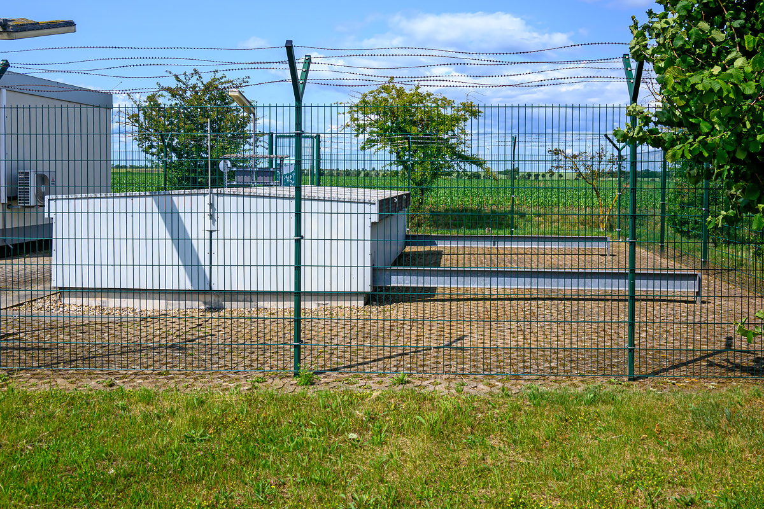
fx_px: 716
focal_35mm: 34
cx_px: 382
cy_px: 254
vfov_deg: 39.1
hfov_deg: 56.1
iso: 200
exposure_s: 1/1250
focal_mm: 22.5
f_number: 6.3
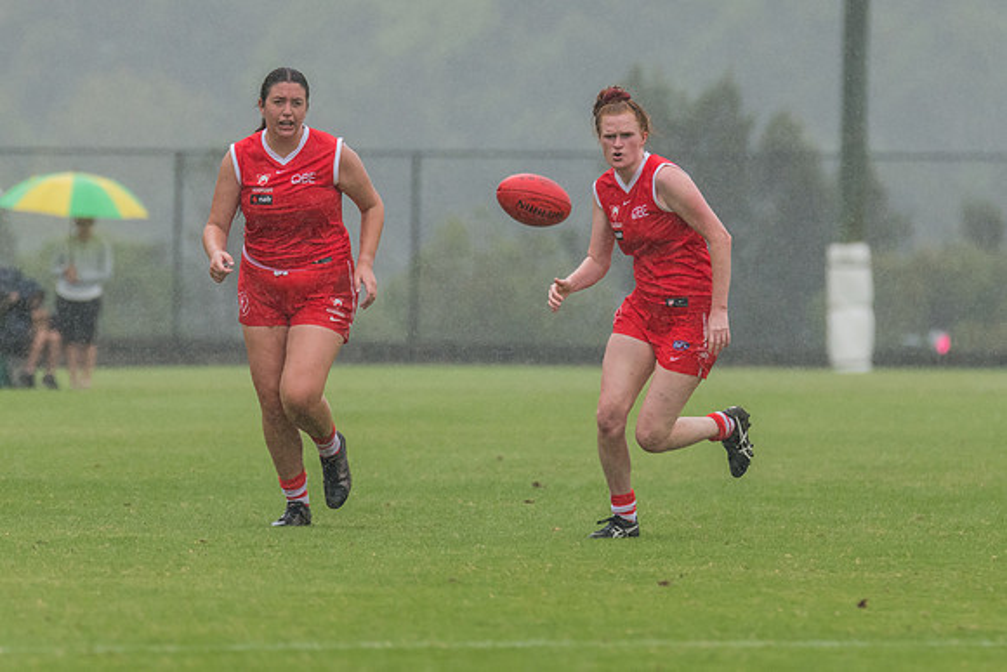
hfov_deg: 3.1
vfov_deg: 2.1
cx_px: 493
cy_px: 202
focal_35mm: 664
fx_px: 18581
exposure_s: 1/1600
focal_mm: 360
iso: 900
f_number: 6
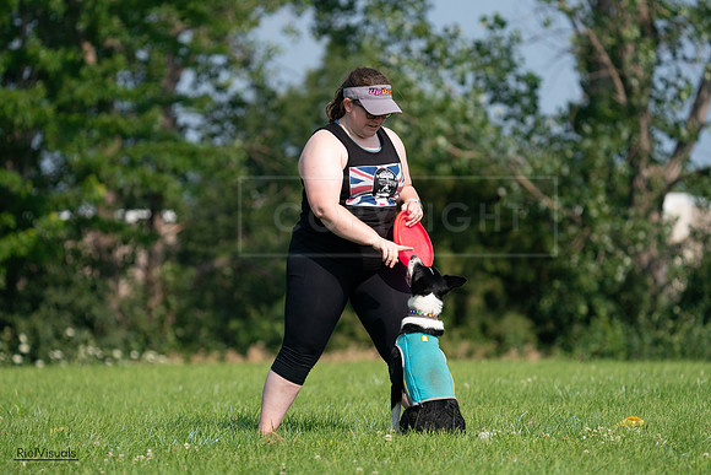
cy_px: 238
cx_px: 356
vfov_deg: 4.6
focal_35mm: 300
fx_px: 5926
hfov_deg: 6.9
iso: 1000
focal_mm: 300
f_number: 6.3
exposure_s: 1/4000
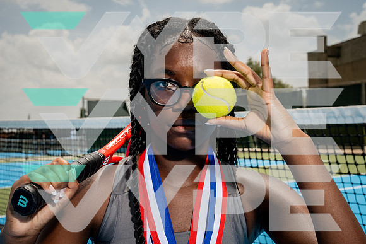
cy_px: 122
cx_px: 183
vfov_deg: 25.1
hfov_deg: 36.9
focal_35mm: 54
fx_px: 549
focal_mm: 54
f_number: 11
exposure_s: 1/200
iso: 100
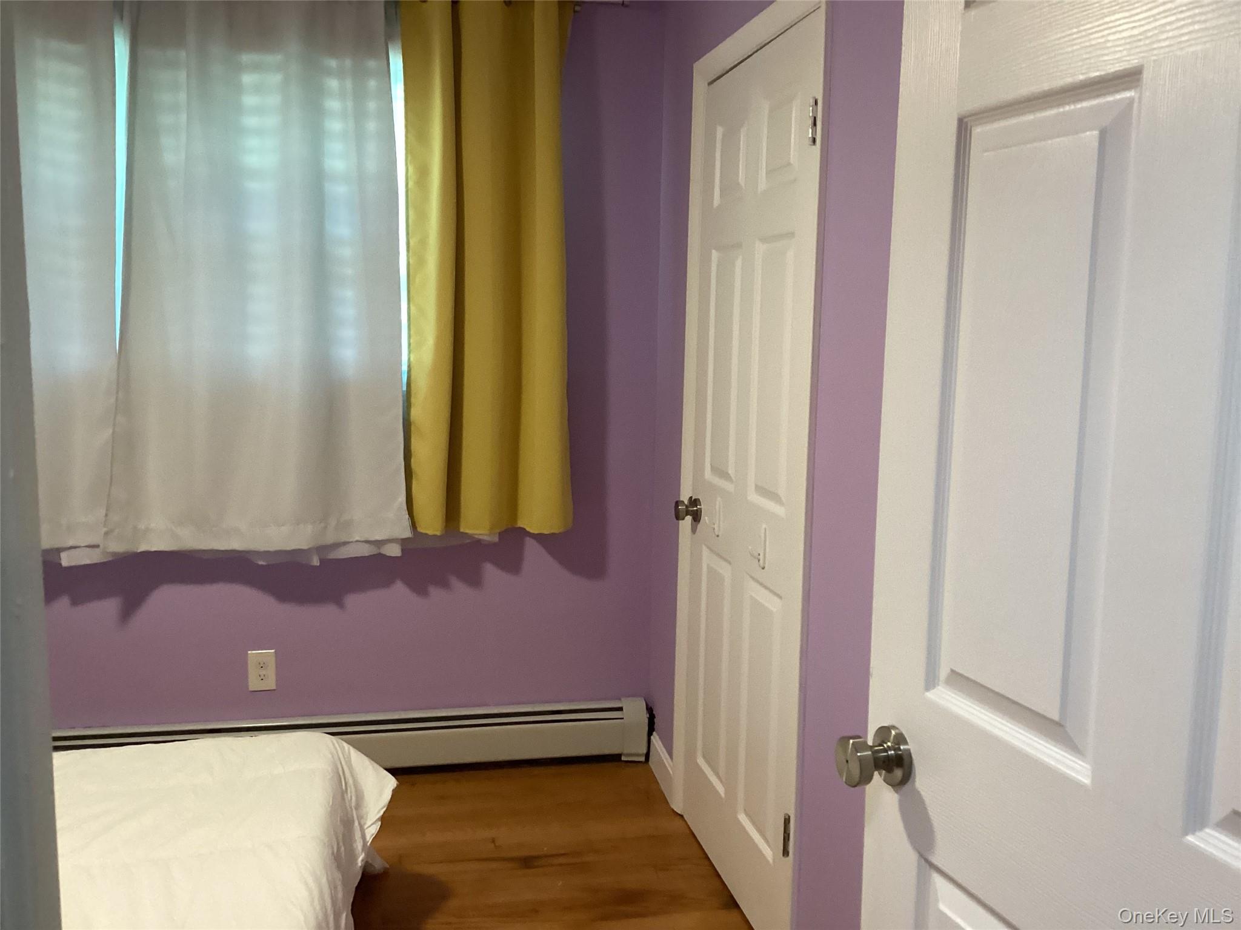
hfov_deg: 58.4
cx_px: 620
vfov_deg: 45.4
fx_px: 1111
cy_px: 465
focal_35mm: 31
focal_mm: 3.3
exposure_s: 1/60
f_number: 2.4
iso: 320
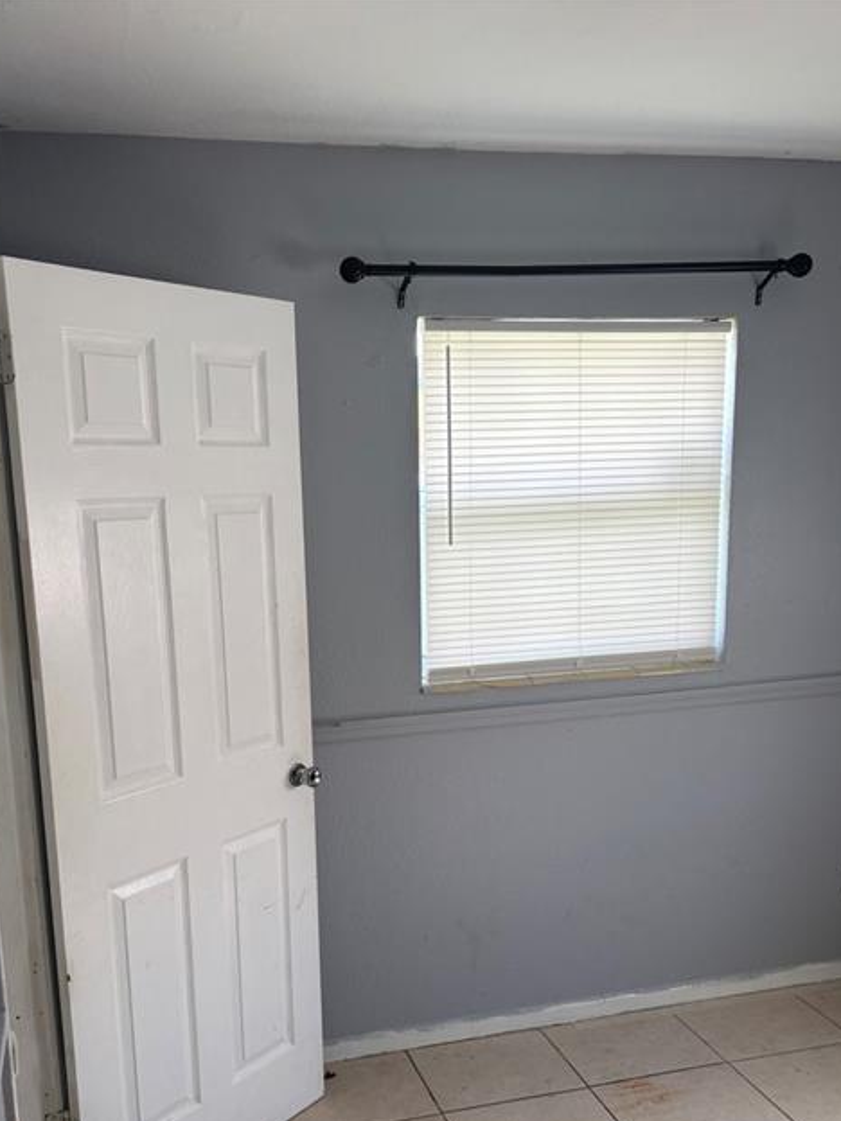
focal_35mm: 32
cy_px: 686
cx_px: 347
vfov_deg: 56.3
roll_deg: +2.9
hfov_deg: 44.0
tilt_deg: -9.7
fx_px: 1037
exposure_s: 1/146
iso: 40
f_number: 1.6
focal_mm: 5.96
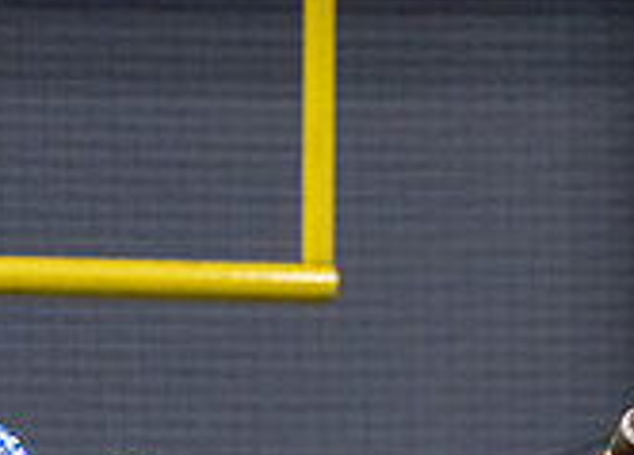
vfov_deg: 1.2
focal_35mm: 1185
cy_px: 689
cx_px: 691
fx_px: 21363
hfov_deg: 1.7
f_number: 2.8
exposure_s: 1/1000
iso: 1600
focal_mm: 200
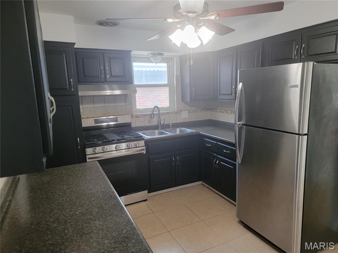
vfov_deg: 56.8
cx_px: 169
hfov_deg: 71.6
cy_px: 126
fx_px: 234
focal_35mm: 24
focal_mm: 6.7
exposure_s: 1/60
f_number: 1.8
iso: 200
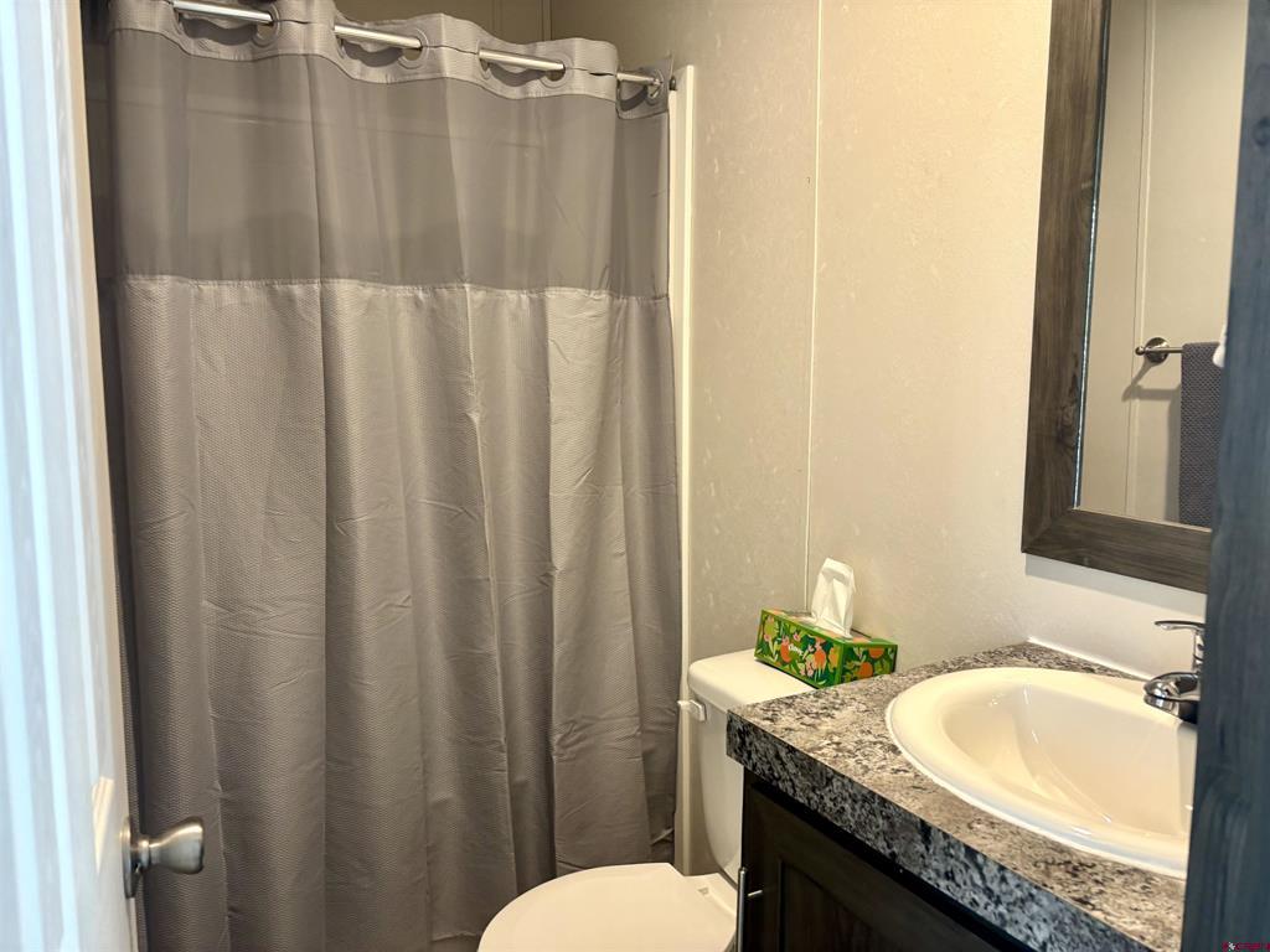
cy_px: 476
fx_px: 954
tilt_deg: -6.8
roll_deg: -1.4
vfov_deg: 53.1
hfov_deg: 67.3
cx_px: 635
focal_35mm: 26
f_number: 1.6
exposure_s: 1/60
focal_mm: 5.96
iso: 100
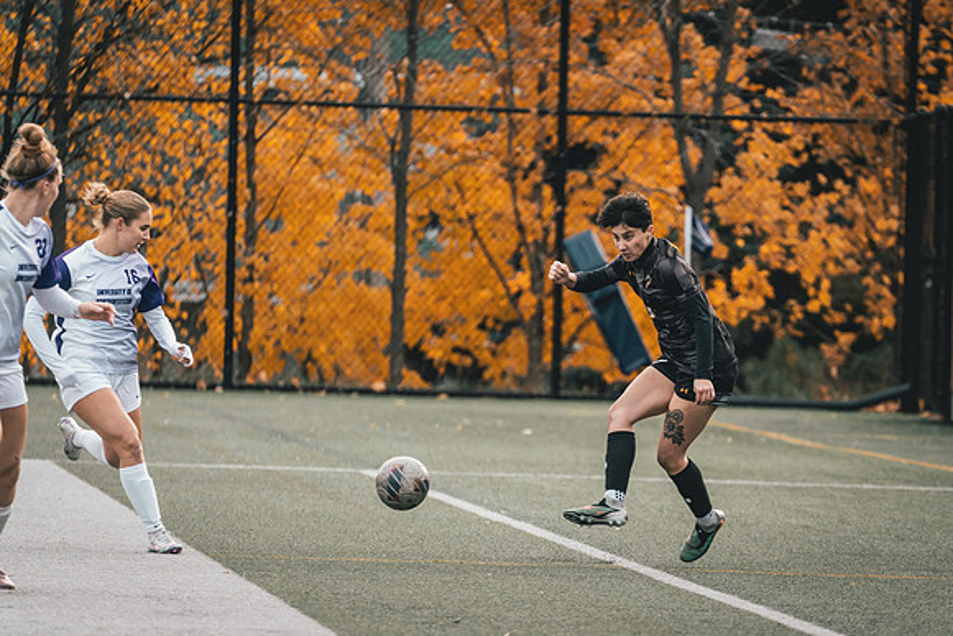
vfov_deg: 2.5
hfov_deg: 3.7
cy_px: 391
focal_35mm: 553
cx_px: 659
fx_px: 14641
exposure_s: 1/800
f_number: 6.3
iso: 800
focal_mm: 400
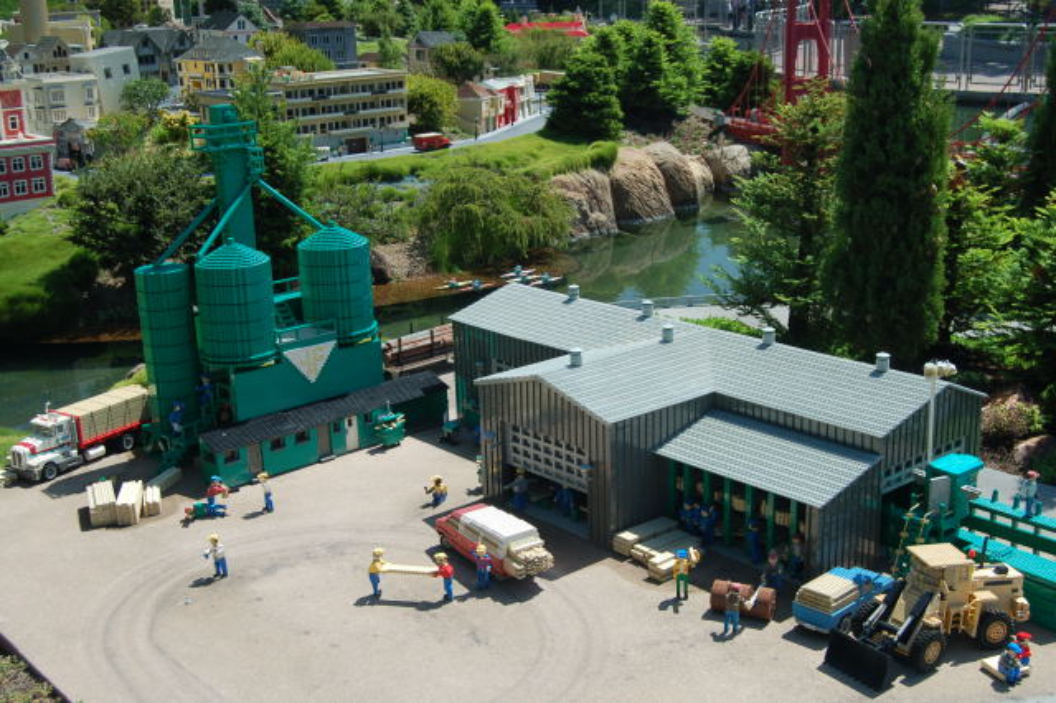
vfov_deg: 29.8
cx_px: 528
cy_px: 352
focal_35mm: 45
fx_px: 1319
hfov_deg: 43.6
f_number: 6.3
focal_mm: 30
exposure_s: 1/160
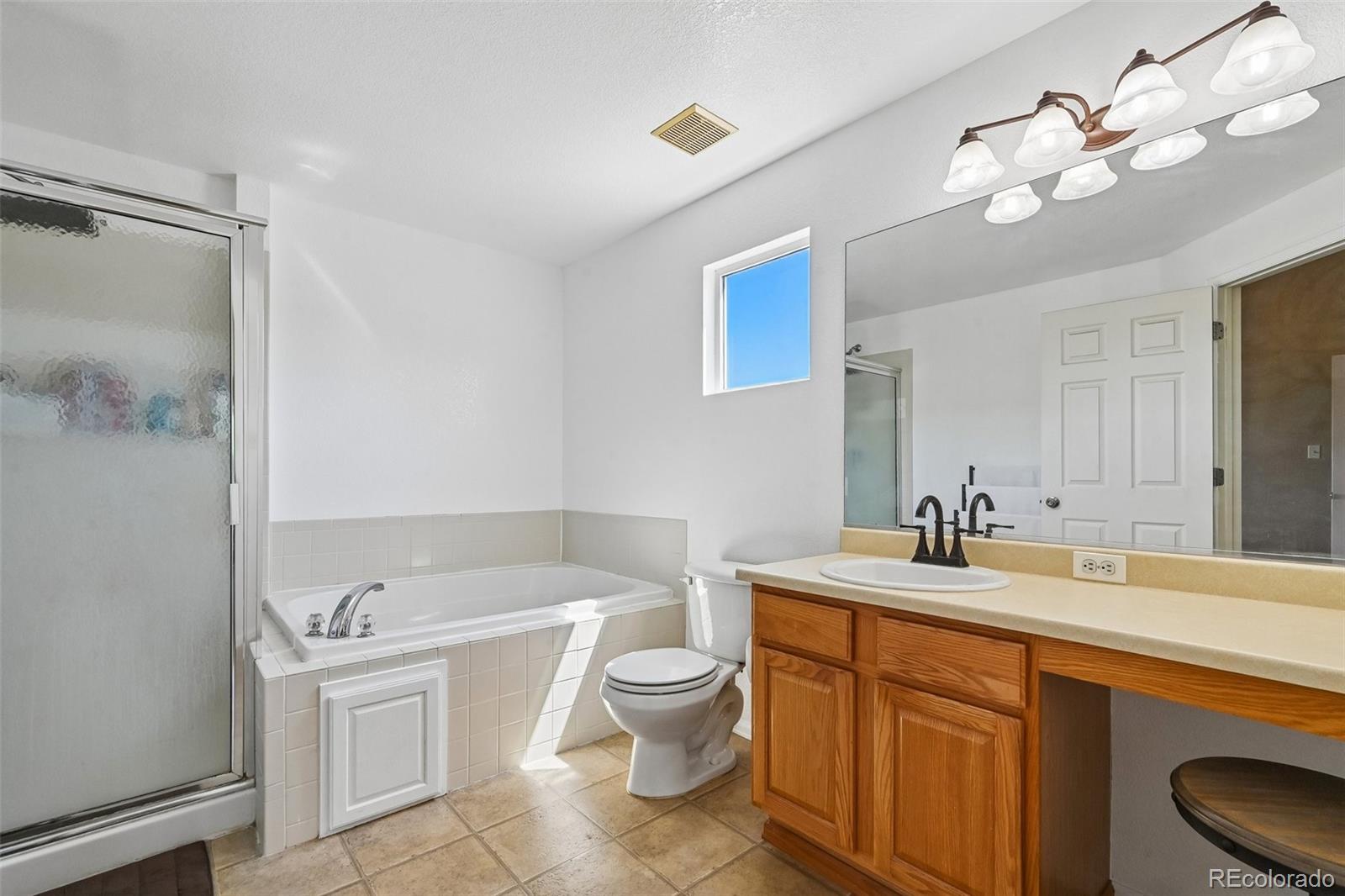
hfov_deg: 98.6
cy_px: 448
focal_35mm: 16
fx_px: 579
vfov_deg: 75.5
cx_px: 672
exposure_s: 1/100
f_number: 10
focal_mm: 15.5
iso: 400
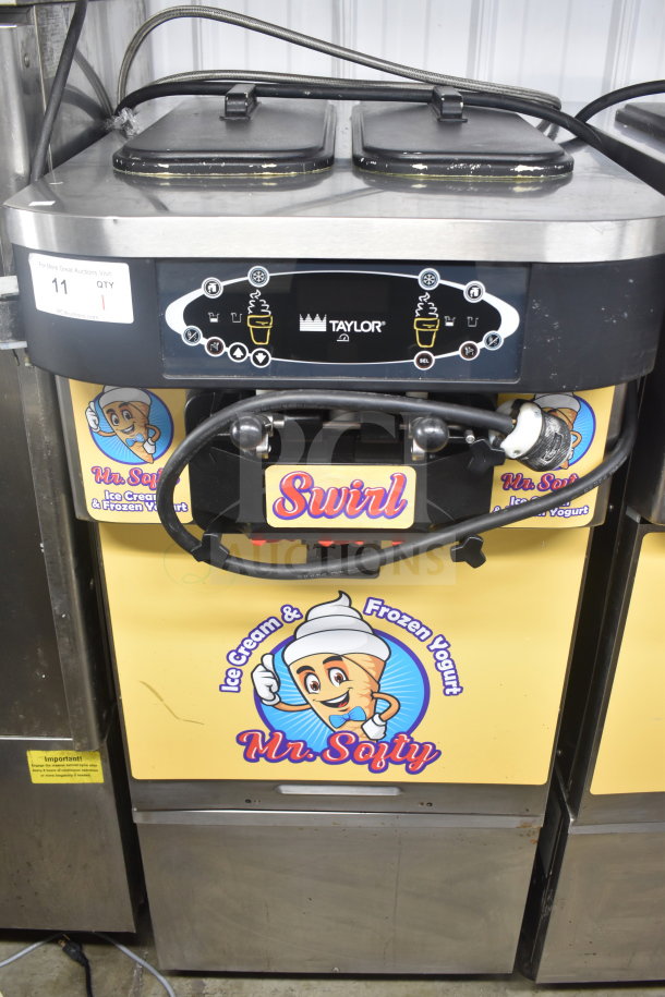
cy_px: 498
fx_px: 914
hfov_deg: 40.0
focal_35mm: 33
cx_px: 332
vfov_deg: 57.2
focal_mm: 22
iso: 800
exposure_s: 1/40
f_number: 3.8
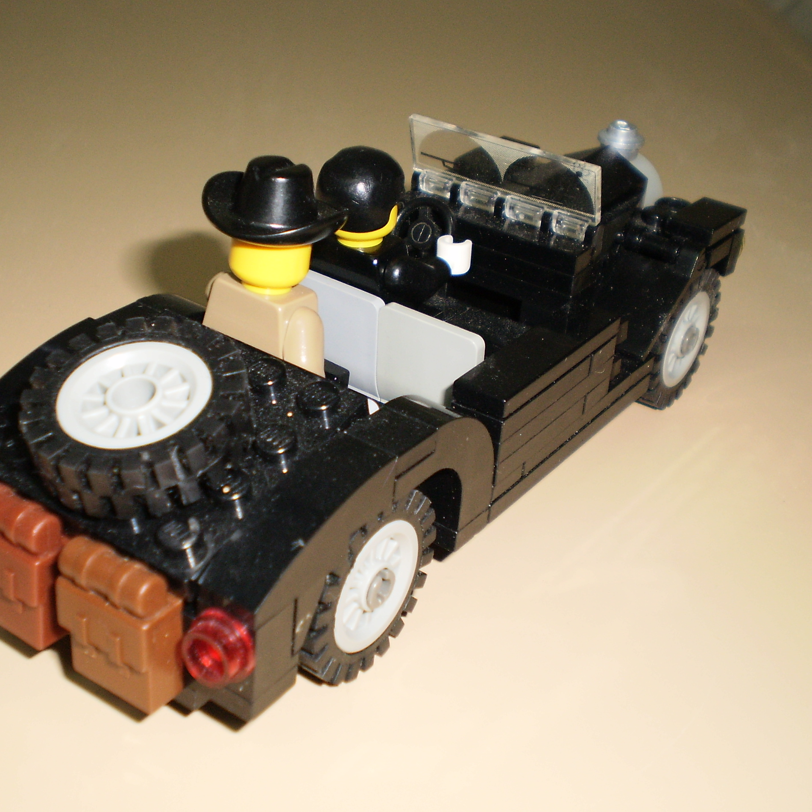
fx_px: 1327
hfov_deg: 34.0
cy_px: 404
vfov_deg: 34.0
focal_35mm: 50
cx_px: 369
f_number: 3.5
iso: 125
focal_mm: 7.4
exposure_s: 1/30
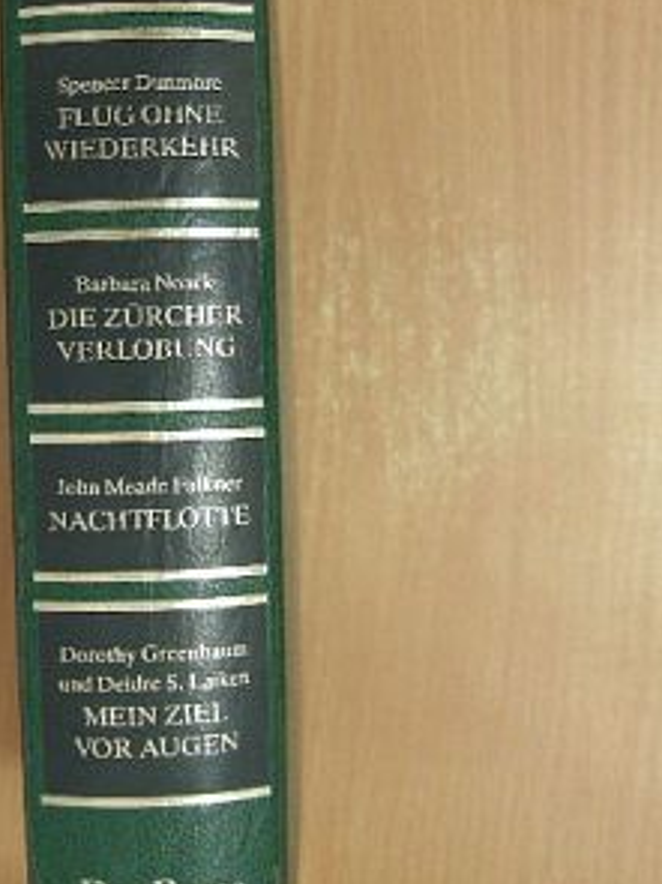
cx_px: 189
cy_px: 325
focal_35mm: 63
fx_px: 1608
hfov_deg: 23.1
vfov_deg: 30.6
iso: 200
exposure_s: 1/16.2
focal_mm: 6.8
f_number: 3.5
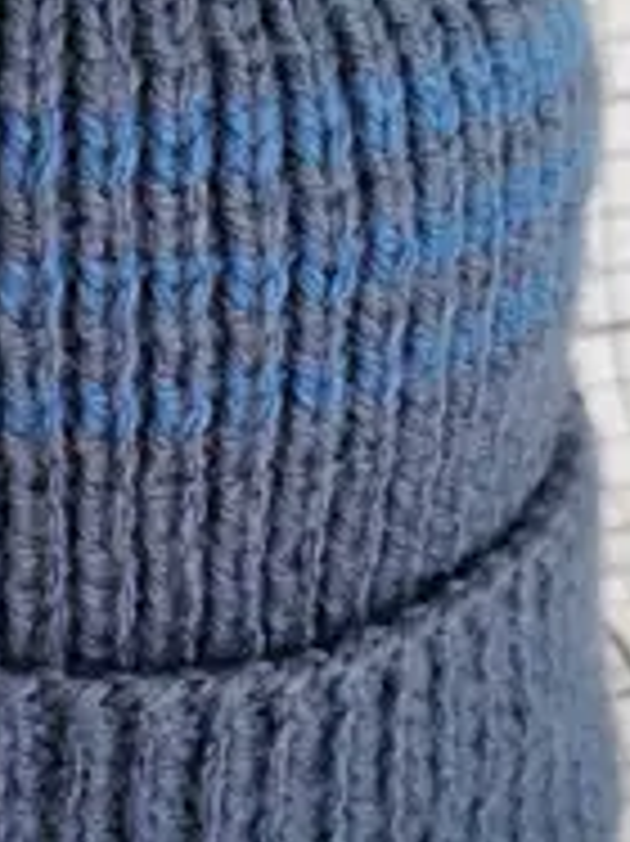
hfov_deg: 22.1
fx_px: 1555
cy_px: 437
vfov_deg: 30.3
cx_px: 18
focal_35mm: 64
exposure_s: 1/100
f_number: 1.8
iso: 50
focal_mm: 5.54
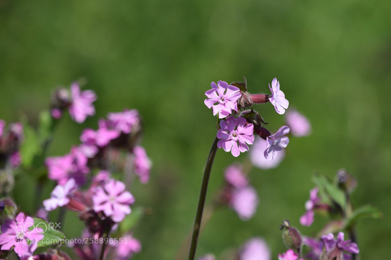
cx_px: 196
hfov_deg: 4.6
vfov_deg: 3.1
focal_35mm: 450
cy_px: 130
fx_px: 4886
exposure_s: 1/1250
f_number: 9
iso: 320
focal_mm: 300
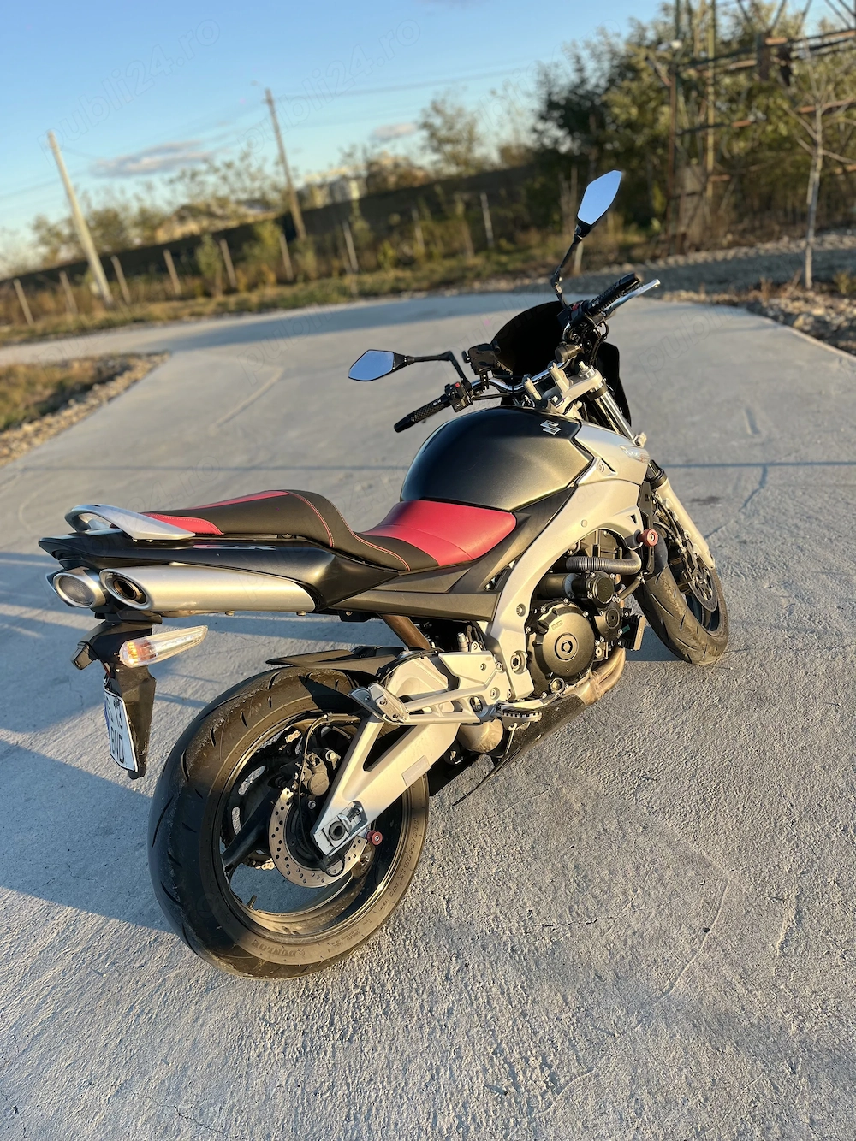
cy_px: 570
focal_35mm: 26
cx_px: 428
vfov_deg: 67.3
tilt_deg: -22.8
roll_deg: +13.2
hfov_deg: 53.0
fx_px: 858
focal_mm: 5.1
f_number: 1.6
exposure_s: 1/577
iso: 50
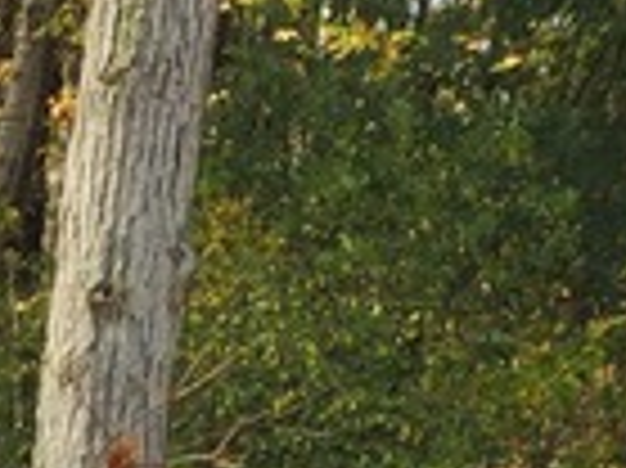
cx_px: -973
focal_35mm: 170
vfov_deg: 7.3
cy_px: 1588
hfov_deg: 9.9
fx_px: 3072
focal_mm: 6.4
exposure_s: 1/235
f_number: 1.8
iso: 12
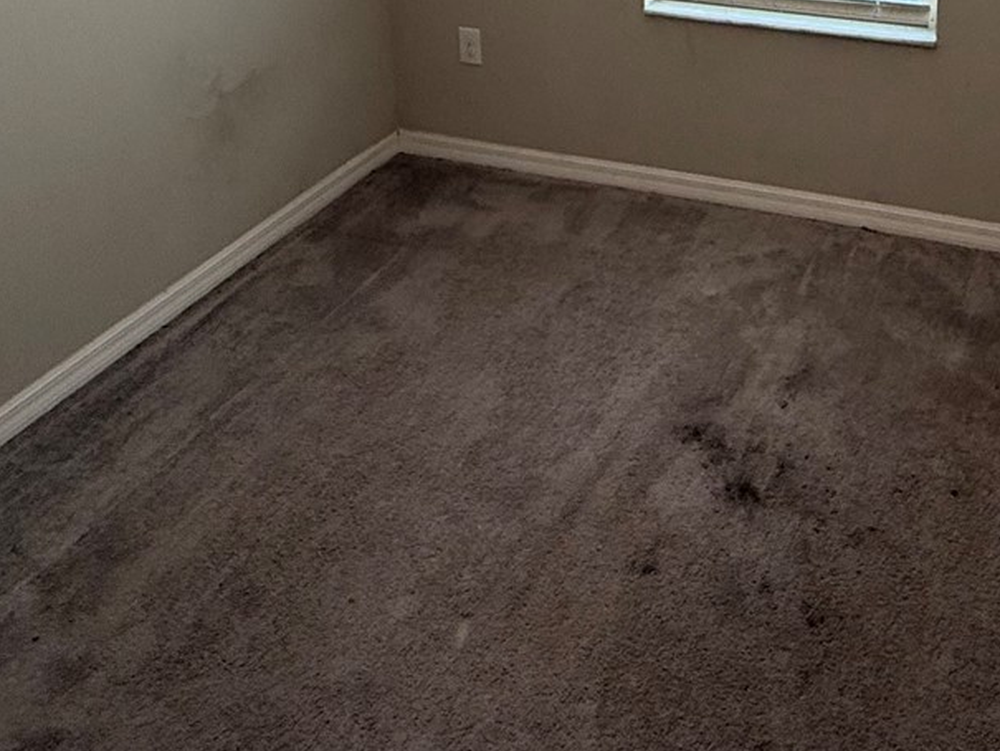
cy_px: -172
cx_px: 764
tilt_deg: -6.9
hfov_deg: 48.0
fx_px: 1069
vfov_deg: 31.7
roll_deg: +0.3
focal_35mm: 37
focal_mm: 2.22
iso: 100
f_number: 2.2
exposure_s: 1/120
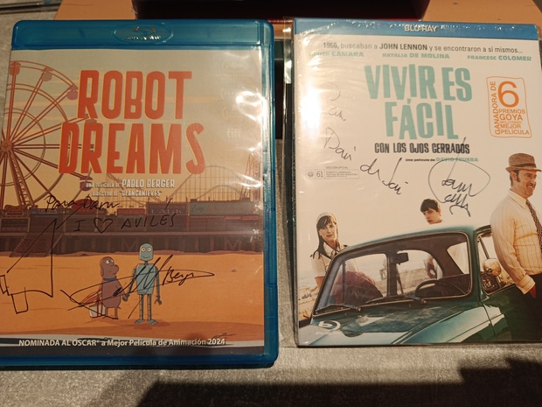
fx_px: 376
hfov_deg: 71.6
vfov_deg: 56.8
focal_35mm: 24
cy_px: 204
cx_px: 271
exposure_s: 1/50
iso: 640
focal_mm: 5.24
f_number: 1.7
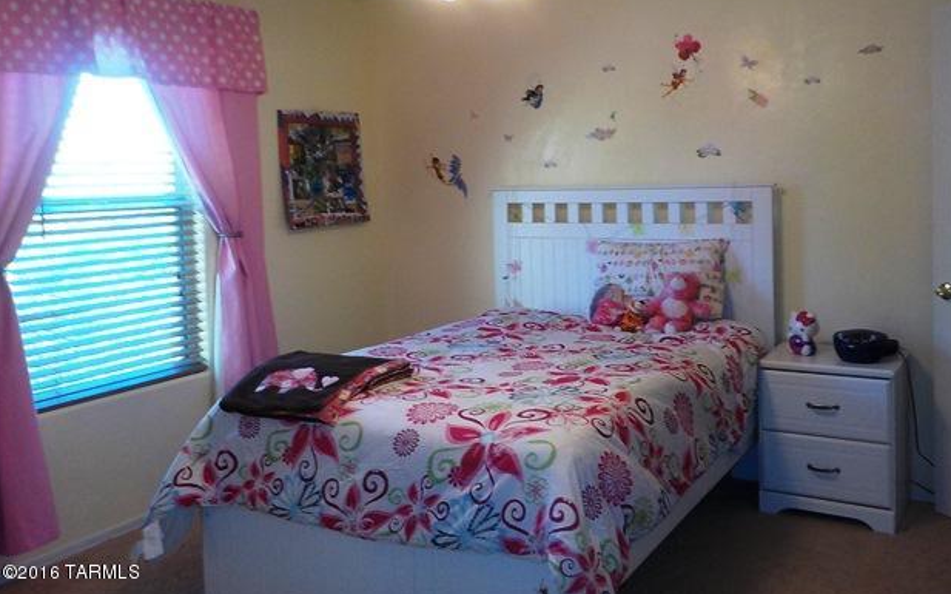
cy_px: 233
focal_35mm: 33
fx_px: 855
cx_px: 487
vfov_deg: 38.1
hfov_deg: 58.2
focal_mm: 4.1
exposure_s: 1/30
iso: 125
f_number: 3.3
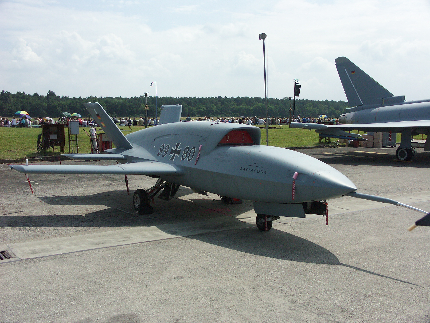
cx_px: 215
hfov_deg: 47.9
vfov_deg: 36.8
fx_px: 484
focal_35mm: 39
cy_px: 162
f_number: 4
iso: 100
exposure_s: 1/2000
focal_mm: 10.04
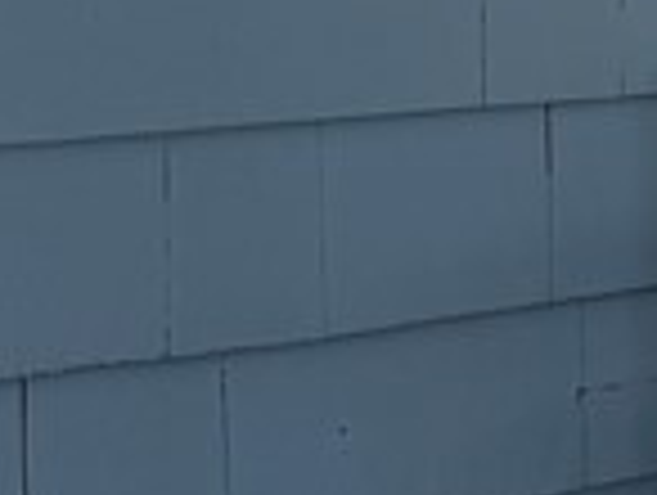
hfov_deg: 9.4
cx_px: 1935
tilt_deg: -2.8
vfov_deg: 8.7
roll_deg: -2.3
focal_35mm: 168
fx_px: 3194
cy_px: -122
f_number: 1.78
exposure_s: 1/765
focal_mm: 6.76
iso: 80
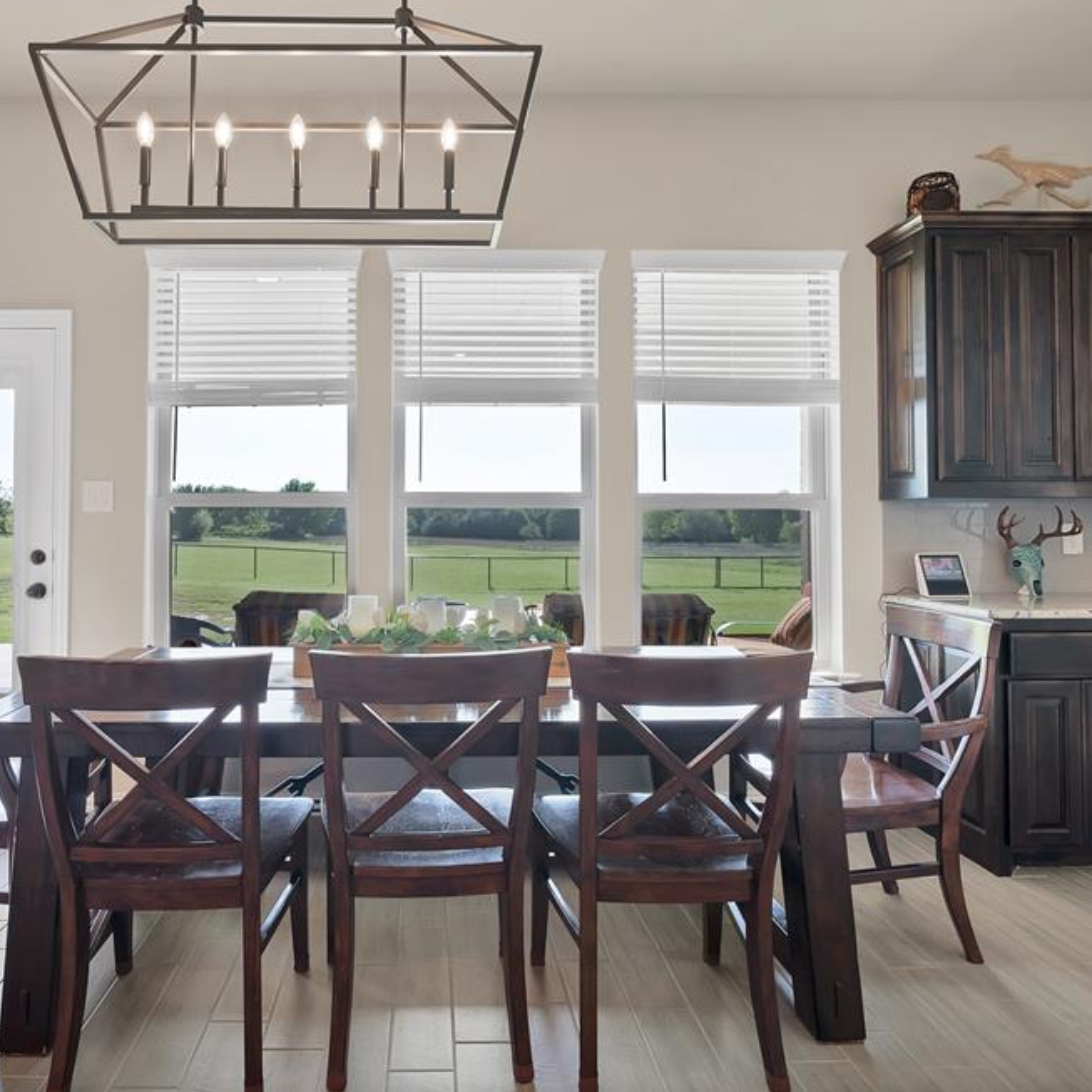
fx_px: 714
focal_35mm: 20
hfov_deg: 74.0
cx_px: 436
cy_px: 523
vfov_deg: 74.8
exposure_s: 1/5
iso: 250
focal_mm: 15
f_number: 9
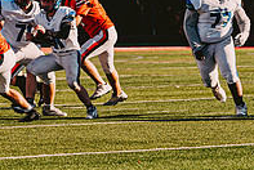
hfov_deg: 4.8
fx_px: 3010
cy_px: 26
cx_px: 17
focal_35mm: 426
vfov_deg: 3.2
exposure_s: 1/2000
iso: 125
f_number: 3.5
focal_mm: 145
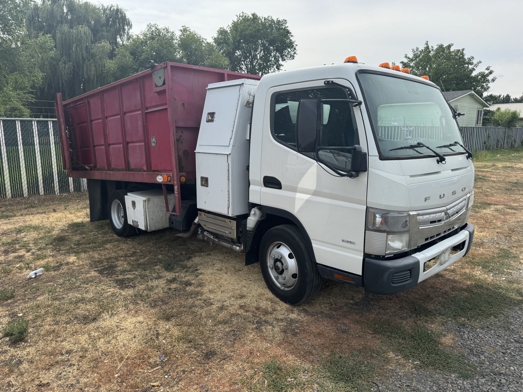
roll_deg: -1.9
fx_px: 363
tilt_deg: -7.3
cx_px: 262
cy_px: 196
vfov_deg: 56.8
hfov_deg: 71.6
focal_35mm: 24
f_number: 1.78
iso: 80
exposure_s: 1/2710
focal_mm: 6.76
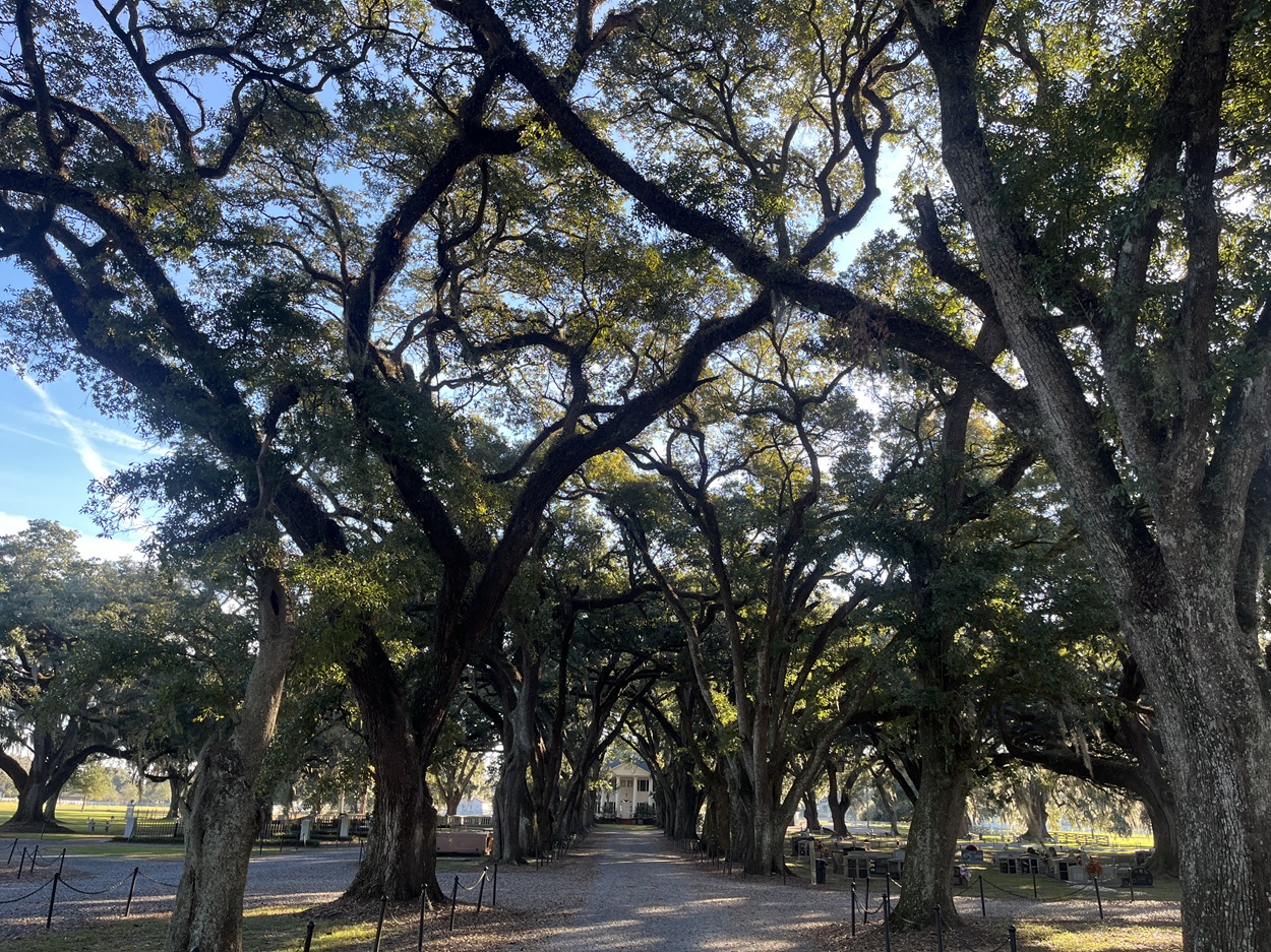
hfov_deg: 67.3
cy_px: 476
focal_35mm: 26
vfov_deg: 53.0
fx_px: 954
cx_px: 636
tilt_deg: +18.4
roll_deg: -1.1
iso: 40
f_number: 1.6
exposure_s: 1/240
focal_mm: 5.1
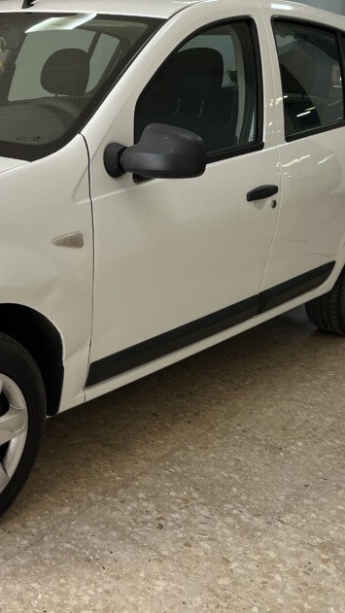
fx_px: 748
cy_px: 279
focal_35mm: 46
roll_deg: -2.3
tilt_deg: -16.0
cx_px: -37
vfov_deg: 44.5
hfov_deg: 24.2
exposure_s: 1/122
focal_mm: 5.1
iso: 32
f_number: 1.6
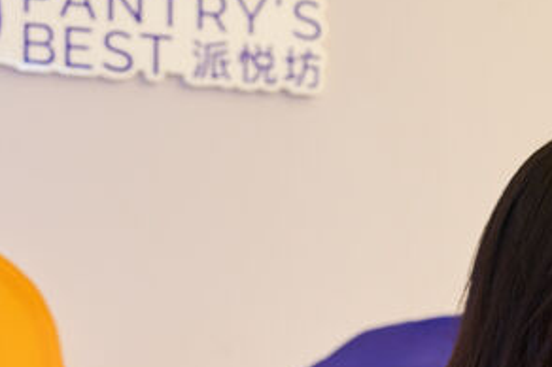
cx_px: 705
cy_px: 498
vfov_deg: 7.5
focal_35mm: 181
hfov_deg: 11.1
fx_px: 2772
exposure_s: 1/50
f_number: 2.8
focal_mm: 48
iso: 200
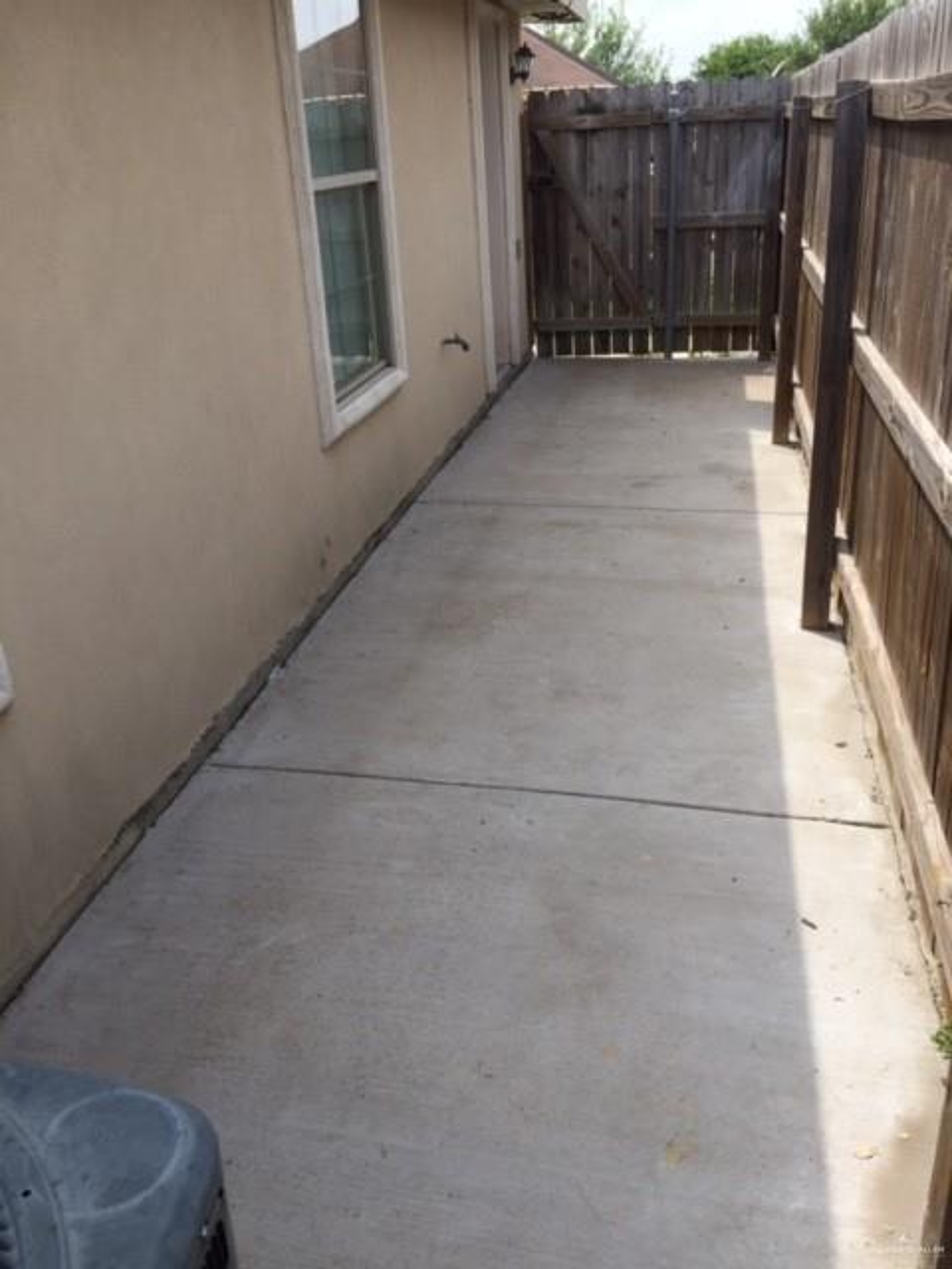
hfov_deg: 48.2
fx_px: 1063
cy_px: 634
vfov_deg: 61.7
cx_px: 476
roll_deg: +2.4
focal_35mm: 29
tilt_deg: -22.0
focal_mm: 4.15
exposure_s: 1/1582
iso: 32
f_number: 2.2
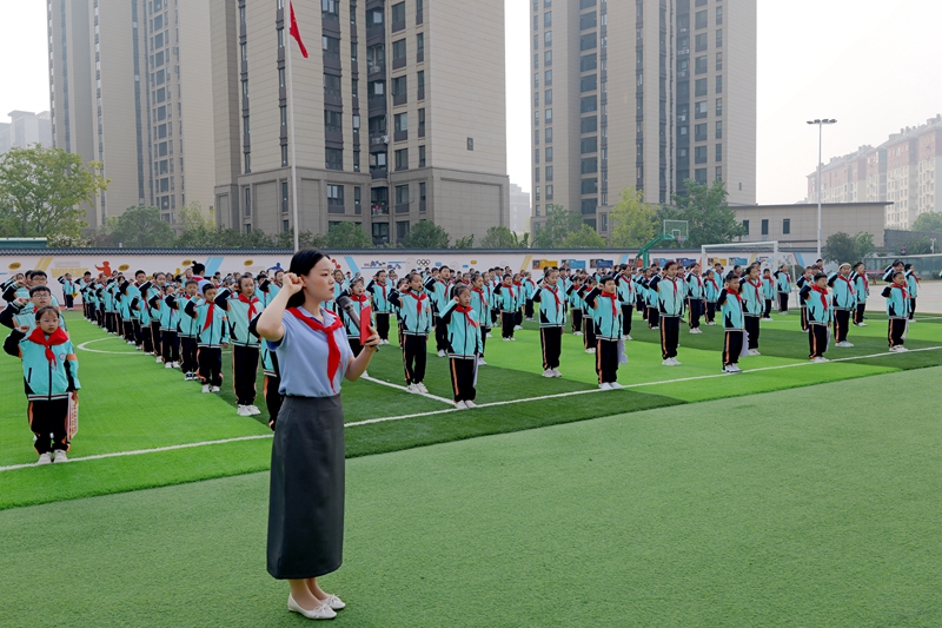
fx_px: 732
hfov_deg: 65.5
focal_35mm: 28
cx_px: 471
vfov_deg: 46.4
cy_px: 314
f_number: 5
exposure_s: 1/400
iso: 100
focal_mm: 28
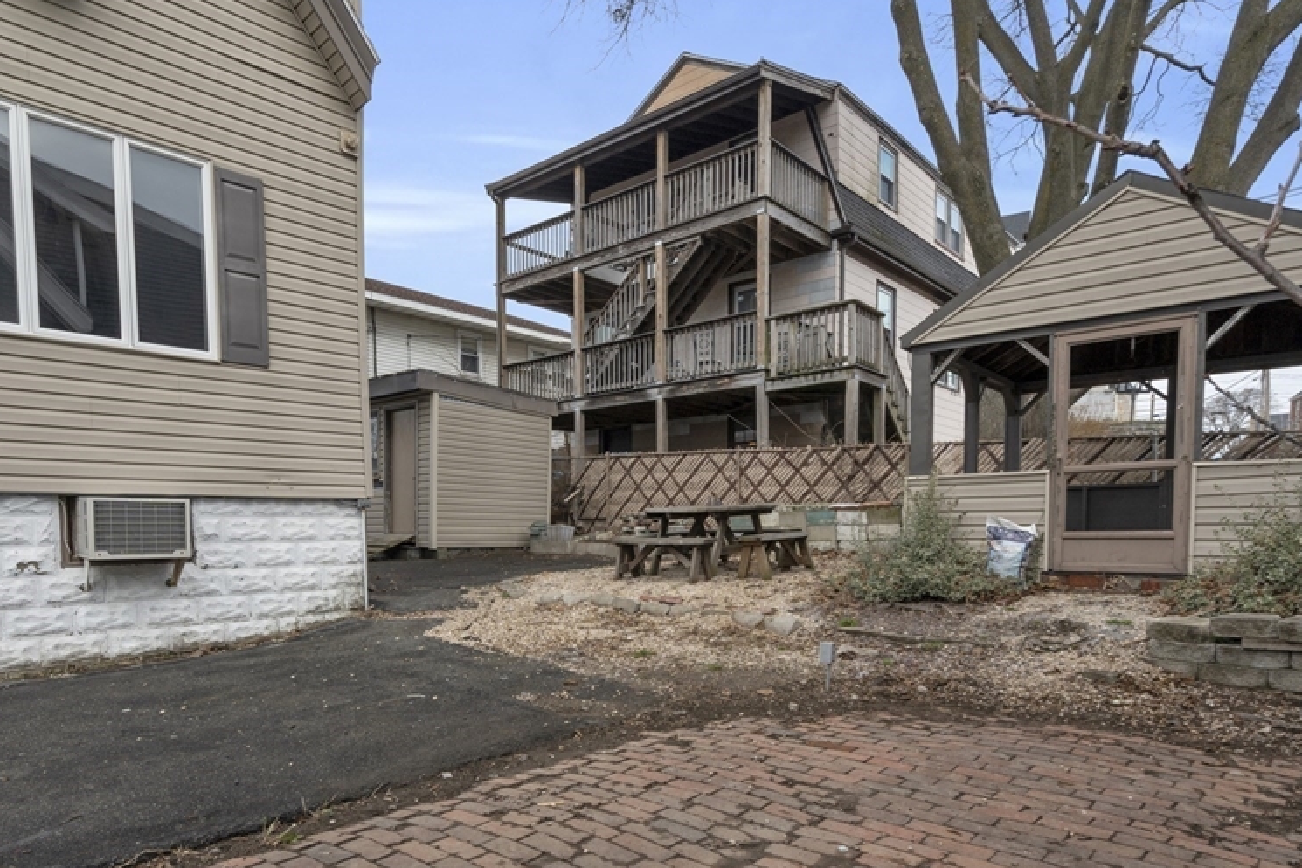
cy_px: 584
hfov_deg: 78.4
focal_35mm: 22
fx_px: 796
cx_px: 596
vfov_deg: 55.9
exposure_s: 1/100
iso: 320
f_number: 11
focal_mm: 16
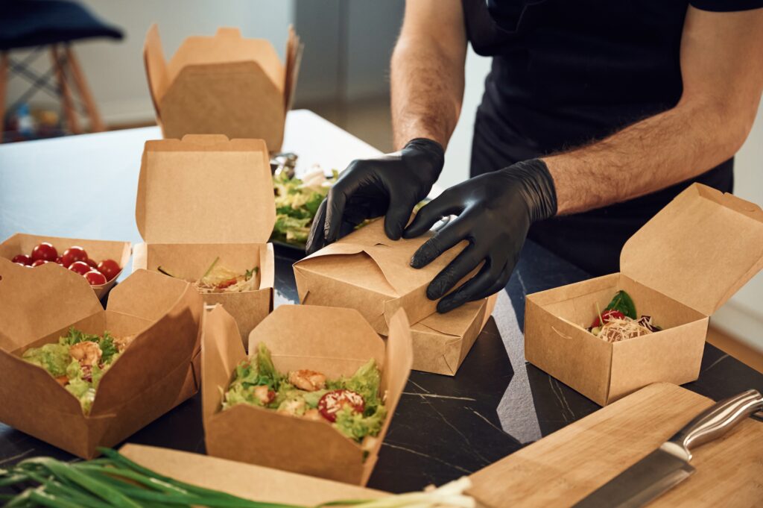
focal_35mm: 65
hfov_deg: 31.0
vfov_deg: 20.9
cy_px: 254
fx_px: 1376
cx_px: 382
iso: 1600
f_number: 3.5
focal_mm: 65
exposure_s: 1/400
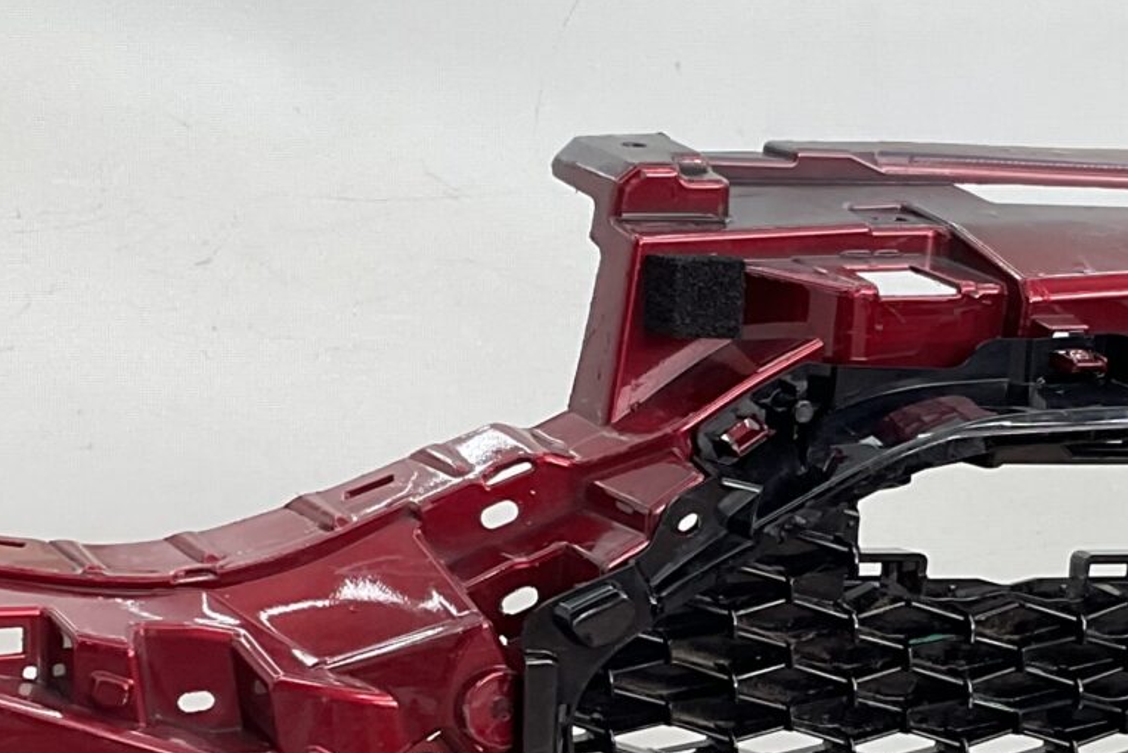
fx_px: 3166
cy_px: 657
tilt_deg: -9.5
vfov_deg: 13.5
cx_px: 859
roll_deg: -1.0
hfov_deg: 20.0
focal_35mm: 101
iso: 25
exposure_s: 1/120
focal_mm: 3
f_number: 1.8
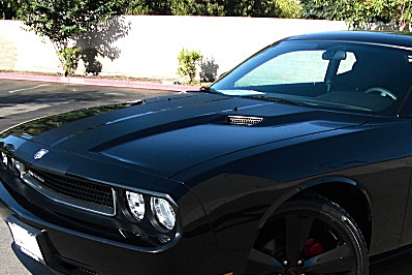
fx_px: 687
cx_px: 291
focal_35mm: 60
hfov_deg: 33.0
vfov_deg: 22.2
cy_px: 241
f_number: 2.8
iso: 50
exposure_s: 1/320
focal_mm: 6.3
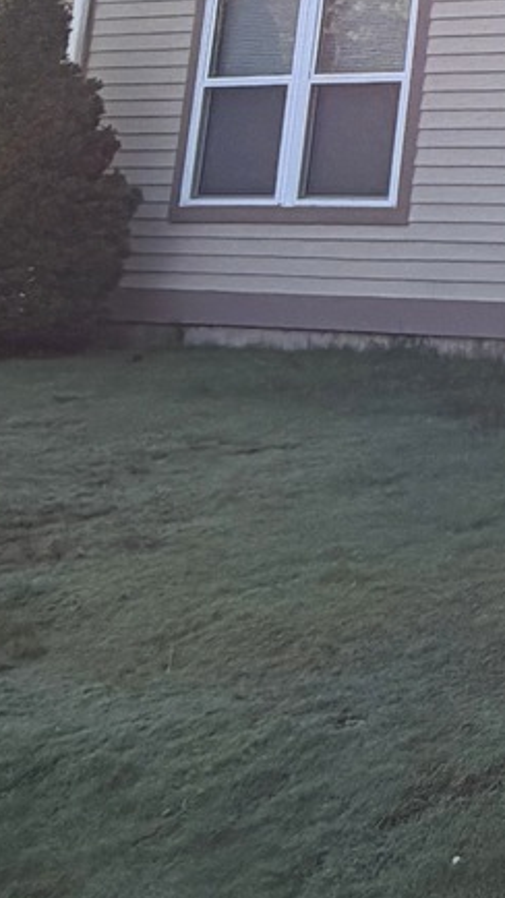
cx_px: 1265
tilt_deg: +11.4
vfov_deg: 24.3
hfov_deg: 11.8
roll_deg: -1.1
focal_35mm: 81
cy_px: -114
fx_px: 1929
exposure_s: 1/799
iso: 25
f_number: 2.2
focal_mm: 2.22
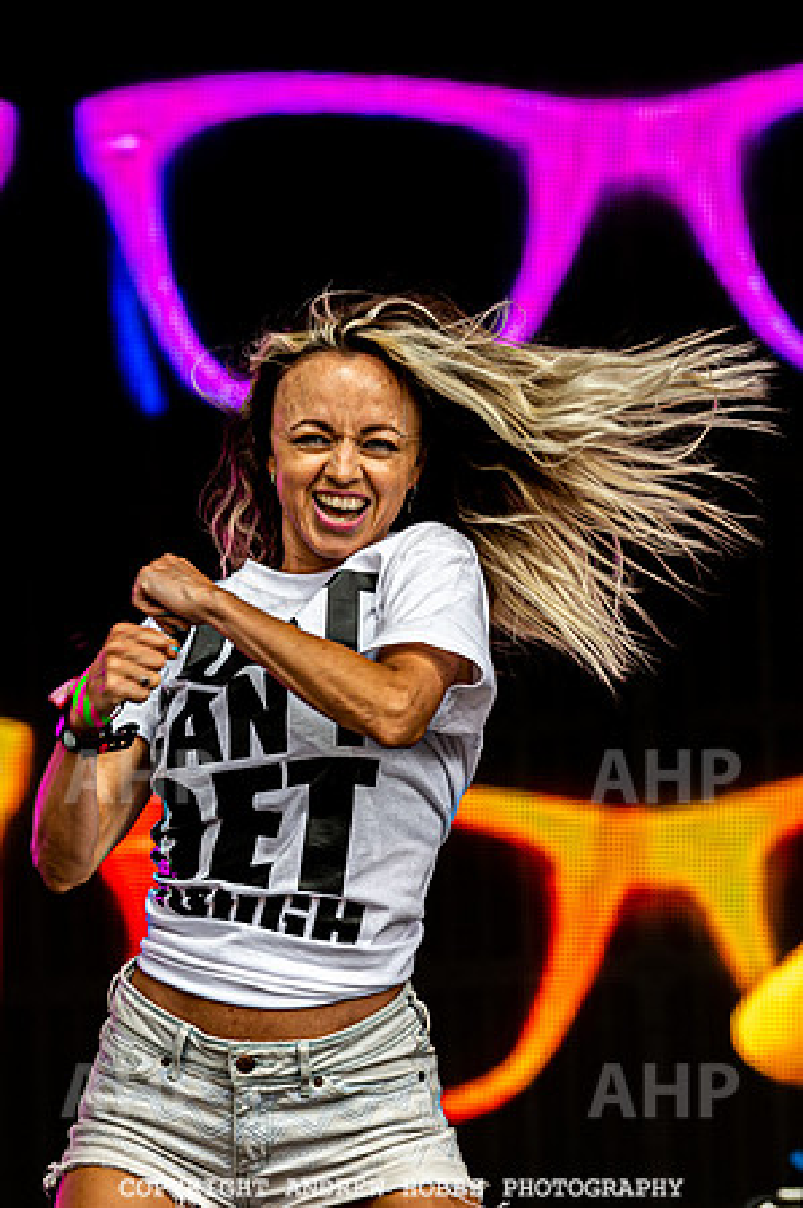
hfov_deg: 6.8
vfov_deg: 10.2
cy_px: 604
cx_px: 461
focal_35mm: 203
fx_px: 6797
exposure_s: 1/400
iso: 450
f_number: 5.6
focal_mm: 135
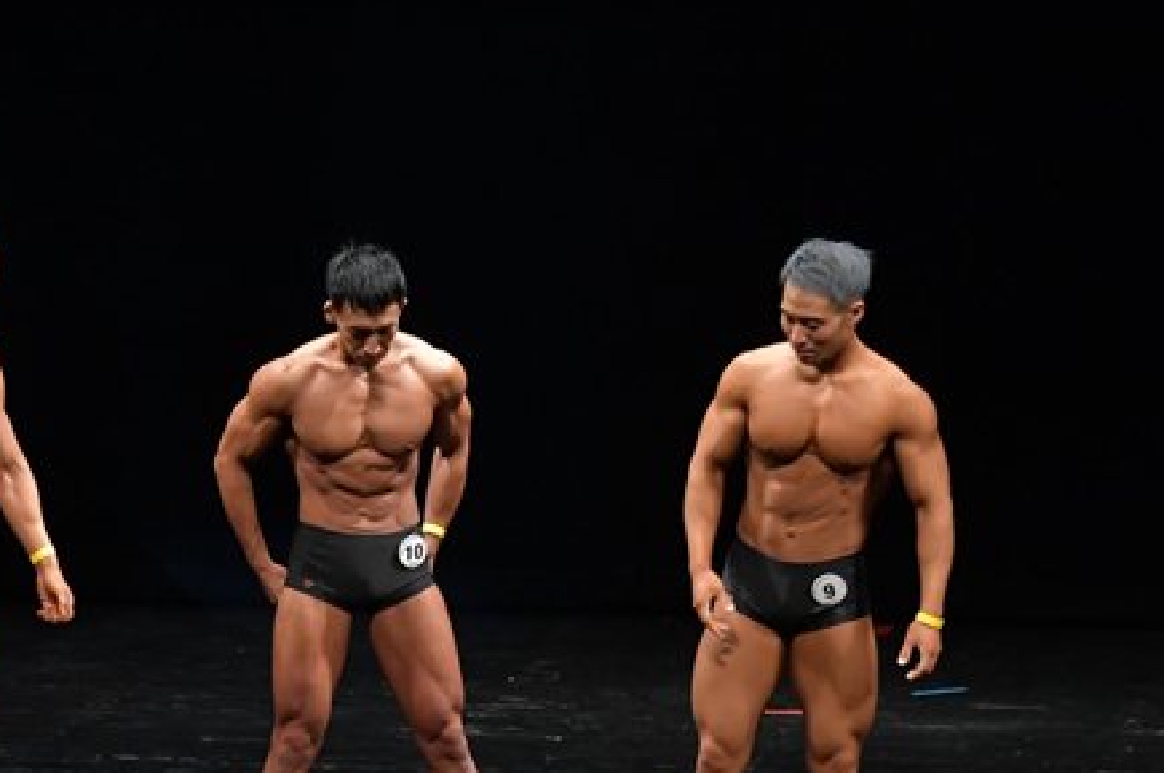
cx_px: 277
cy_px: 506
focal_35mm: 280
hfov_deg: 7.4
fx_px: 9043
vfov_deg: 4.9
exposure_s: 1/400
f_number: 5.6
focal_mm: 105
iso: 3200
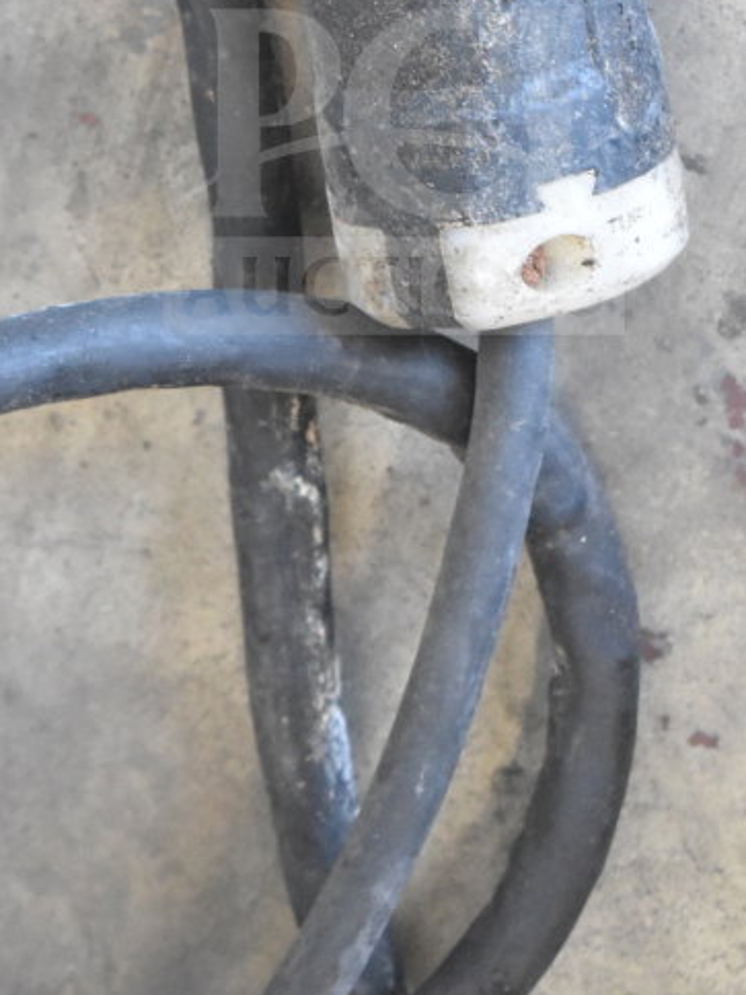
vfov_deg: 13.1
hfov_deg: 9.9
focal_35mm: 150
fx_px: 4308
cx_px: 393
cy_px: 172
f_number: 6.3
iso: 6400
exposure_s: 1/160
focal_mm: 55
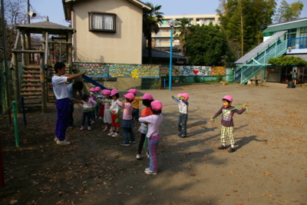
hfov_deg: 67.4
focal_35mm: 27
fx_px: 230
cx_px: 154
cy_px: 102
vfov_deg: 48.0
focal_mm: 18
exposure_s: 1/180
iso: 200
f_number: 9.5
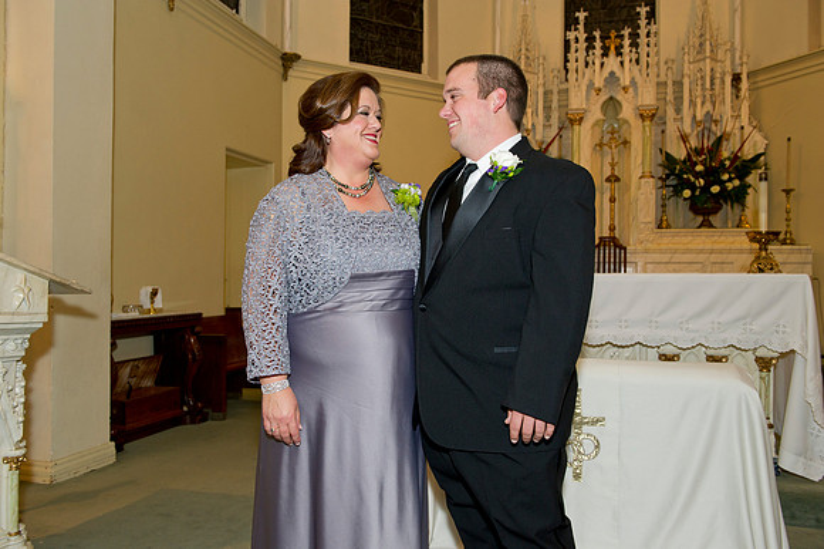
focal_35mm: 31
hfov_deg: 60.3
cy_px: 274
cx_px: 412
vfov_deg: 42.3
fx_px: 709
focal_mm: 31
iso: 800
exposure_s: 1/125
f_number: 5.6
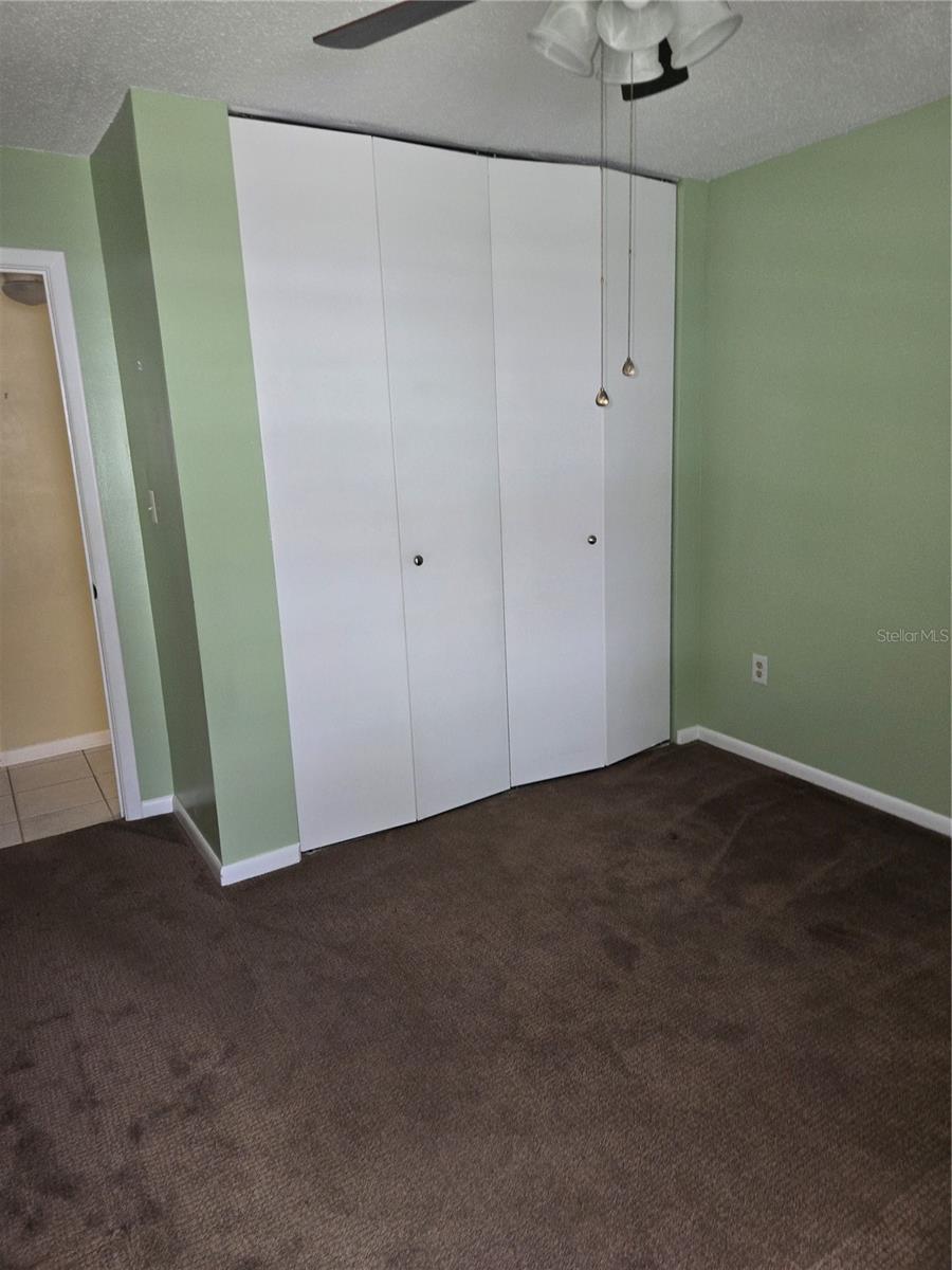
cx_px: 476
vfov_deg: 73.9
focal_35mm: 23
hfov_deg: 58.9
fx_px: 843
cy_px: 635
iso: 125
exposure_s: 1/24
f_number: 1.8
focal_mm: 5.4
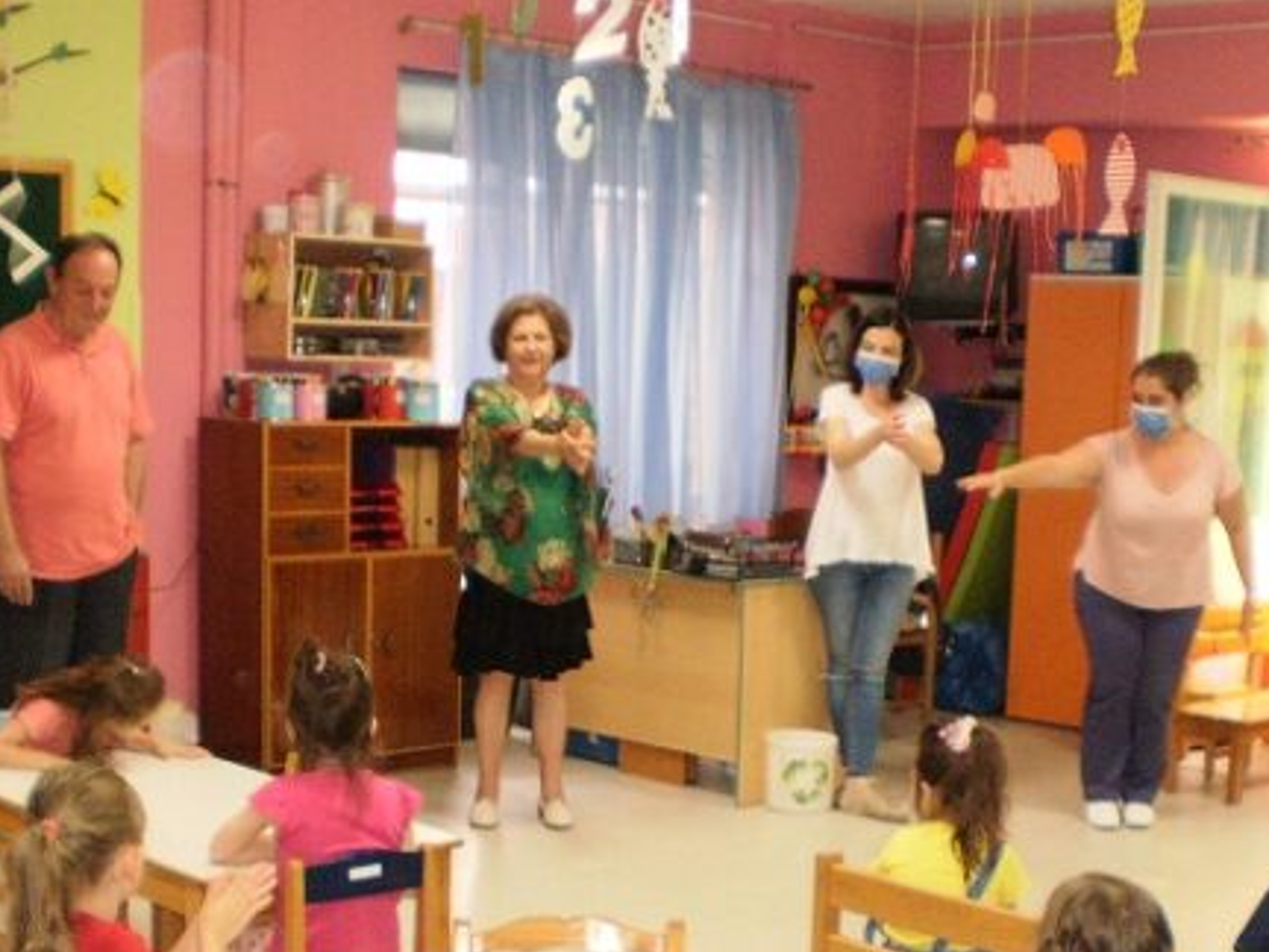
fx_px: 2126
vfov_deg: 24.8
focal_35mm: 58
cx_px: 714
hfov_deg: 33.2
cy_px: 761
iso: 320
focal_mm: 6.3
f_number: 3.1
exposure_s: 1/30
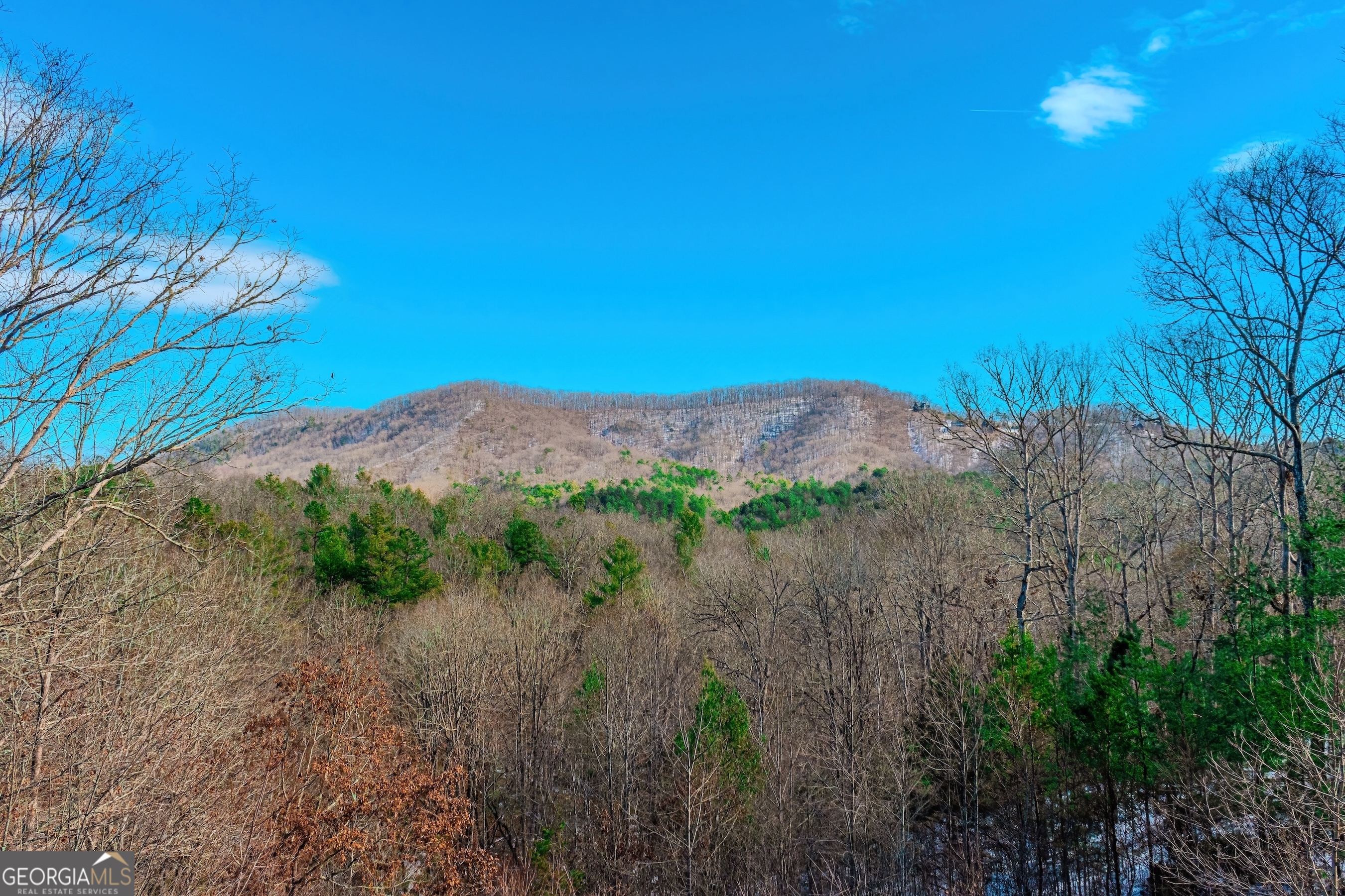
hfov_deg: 59.5
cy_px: 448
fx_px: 1177
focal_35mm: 32
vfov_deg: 41.7
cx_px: 672
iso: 400
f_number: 11
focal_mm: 21
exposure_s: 1/400
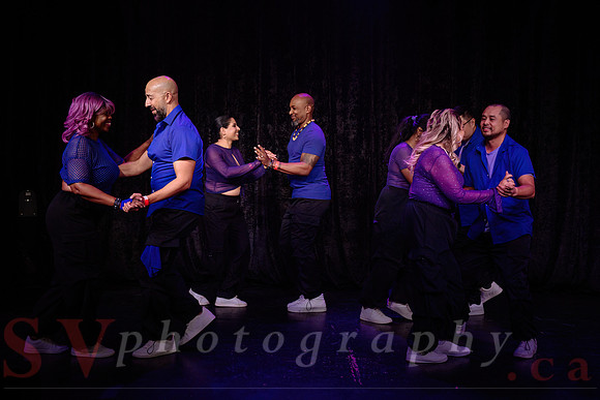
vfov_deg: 29.2
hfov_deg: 42.7
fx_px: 768
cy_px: 166
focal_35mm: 46
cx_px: 315
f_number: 3.2
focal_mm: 34.5
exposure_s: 1/400
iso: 1000
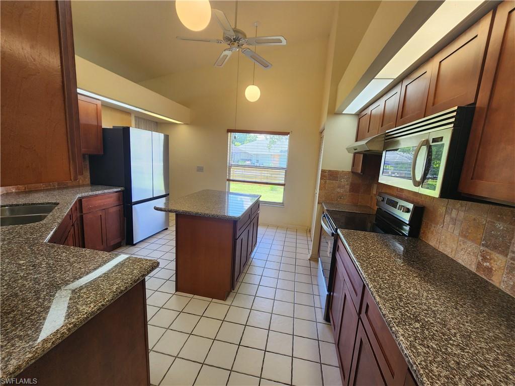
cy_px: 193
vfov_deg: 89.9
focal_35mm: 13
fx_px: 193
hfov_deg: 106.2
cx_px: 258
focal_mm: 2.2
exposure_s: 1/60
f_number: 2.2
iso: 80
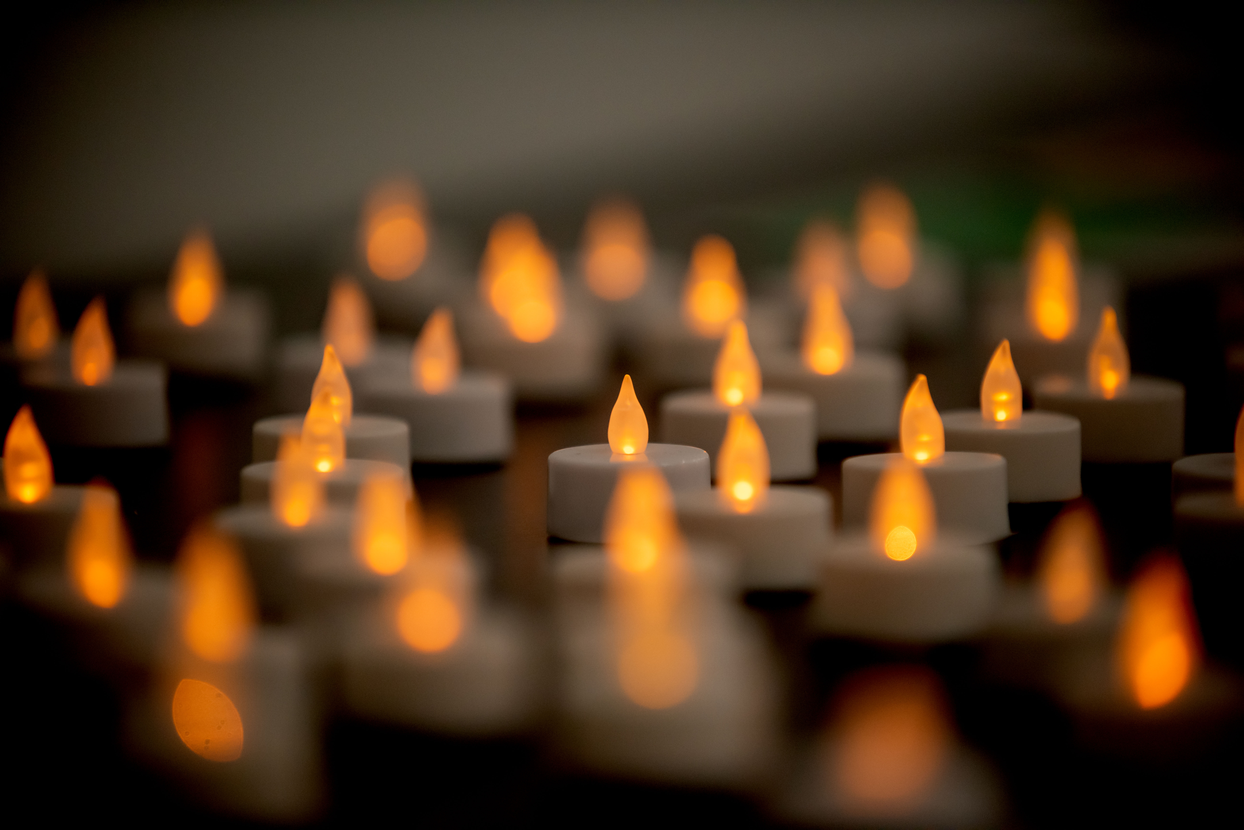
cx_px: 622
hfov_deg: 13.2
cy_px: 415
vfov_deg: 8.9
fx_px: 5357
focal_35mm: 155
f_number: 2.8
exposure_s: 1/500
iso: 1600
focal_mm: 155
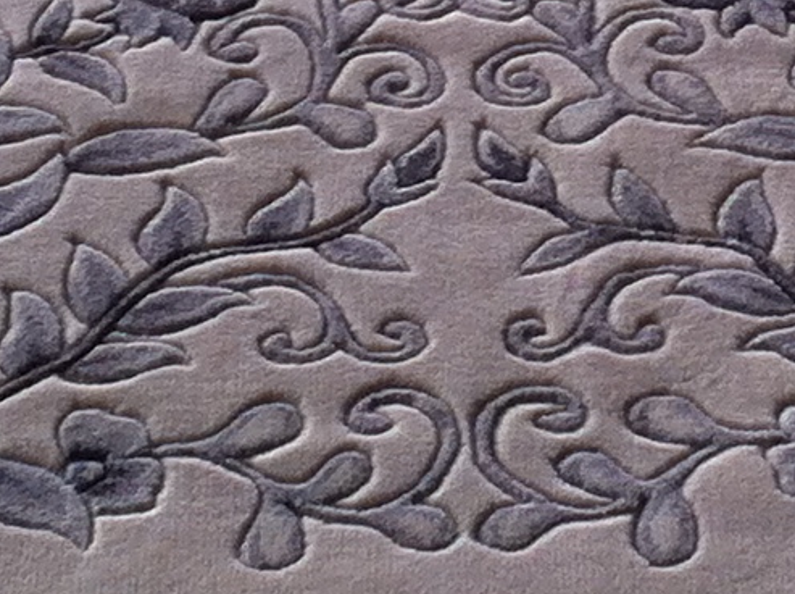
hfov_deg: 10.7
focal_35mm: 184
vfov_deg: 8.0
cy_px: -107
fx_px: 4219
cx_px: 643
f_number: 2.8
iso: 80
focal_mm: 3.85
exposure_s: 1/30
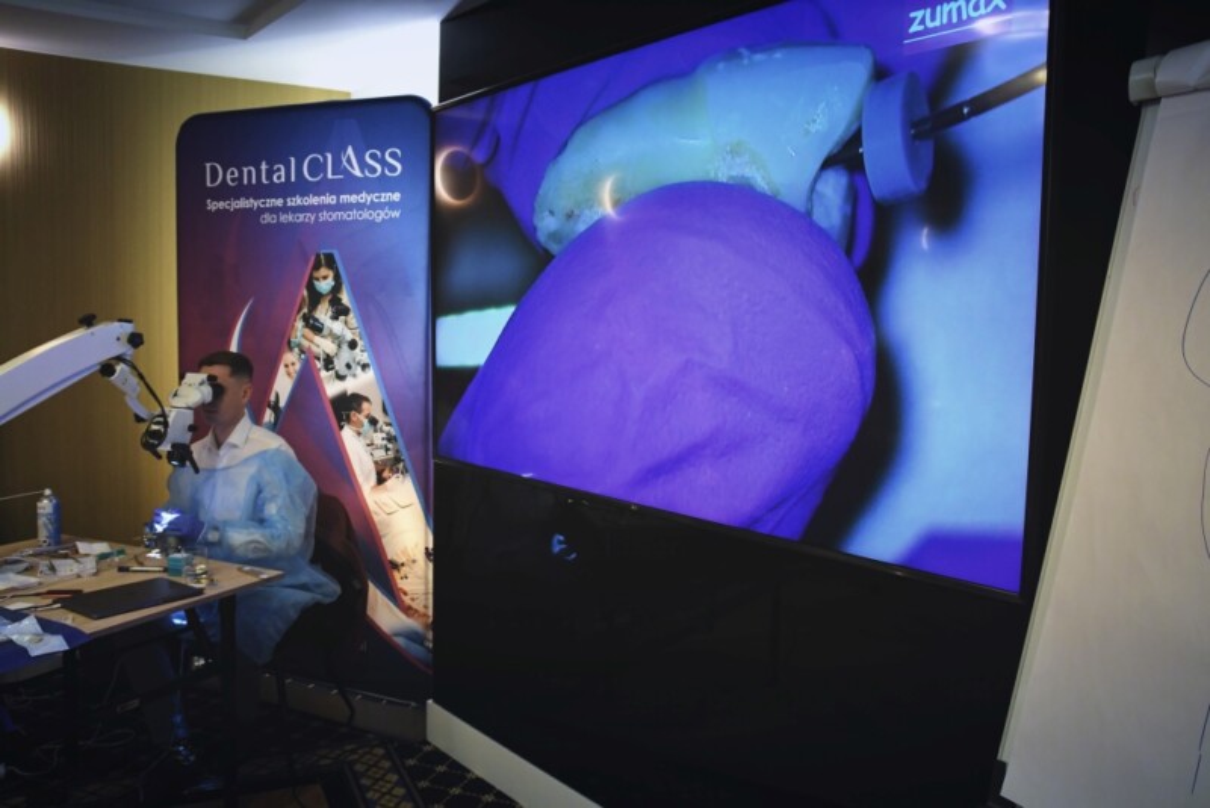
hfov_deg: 61.9
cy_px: 404
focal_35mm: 30
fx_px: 1009
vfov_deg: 43.6
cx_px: 605
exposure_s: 1/100
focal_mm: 20
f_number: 6.3
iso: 4000
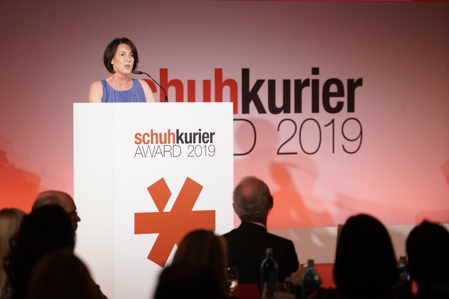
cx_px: 224
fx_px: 2133
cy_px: 150
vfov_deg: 8.0
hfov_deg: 12.0
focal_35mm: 171
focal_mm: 171
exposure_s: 1/200
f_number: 4
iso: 2500
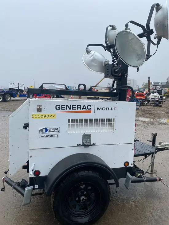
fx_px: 169
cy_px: 112
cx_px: 84
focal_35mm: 26
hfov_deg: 53.1
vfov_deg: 67.3
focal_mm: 4.25
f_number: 1.8
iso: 32
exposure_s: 1/799
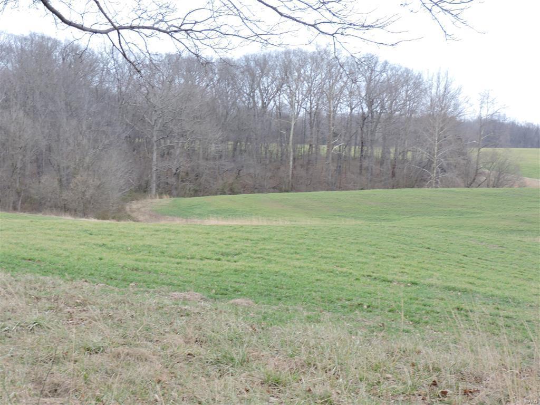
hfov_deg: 21.8
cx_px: 270
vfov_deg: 16.4
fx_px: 1404
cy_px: 202
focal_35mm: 90
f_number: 4.1
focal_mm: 16.1
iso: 180
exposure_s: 1/100
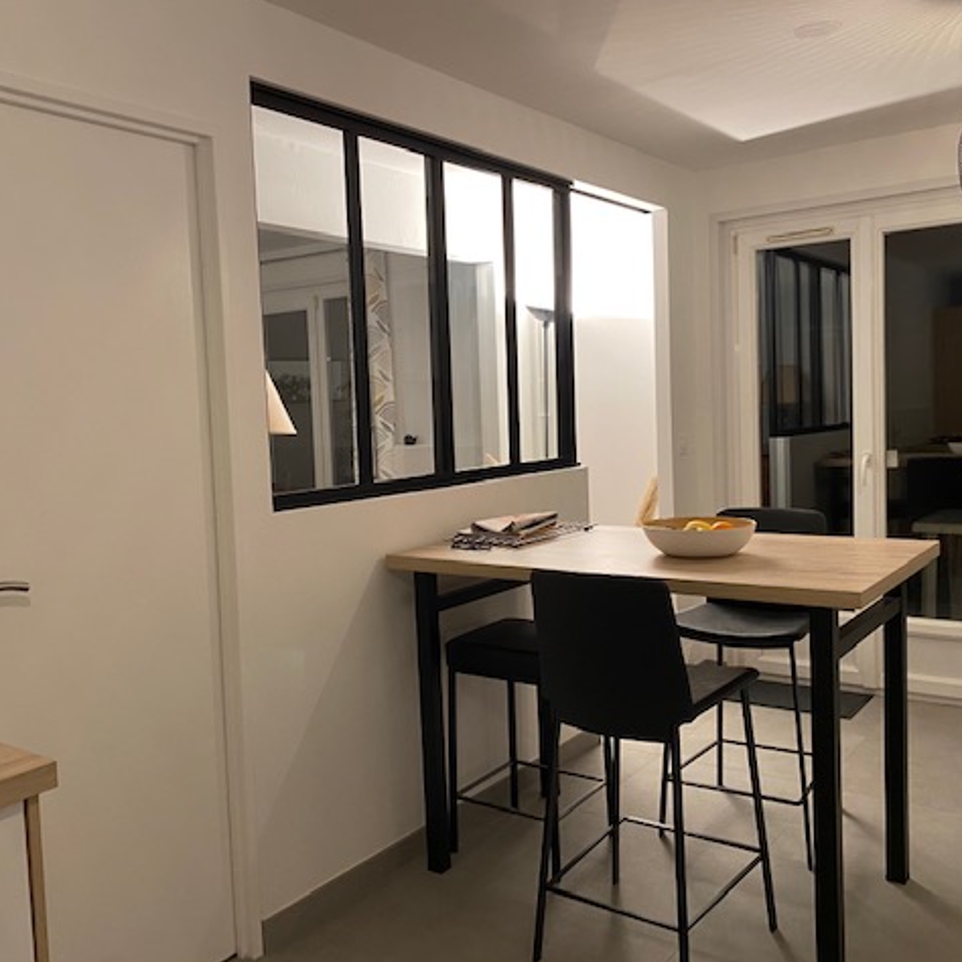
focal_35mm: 31
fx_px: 975
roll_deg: +2.0
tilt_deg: -2.9
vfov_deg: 52.5
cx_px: 436
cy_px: 481
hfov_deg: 52.5
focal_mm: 4.25
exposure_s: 1/50
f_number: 1.8
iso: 200
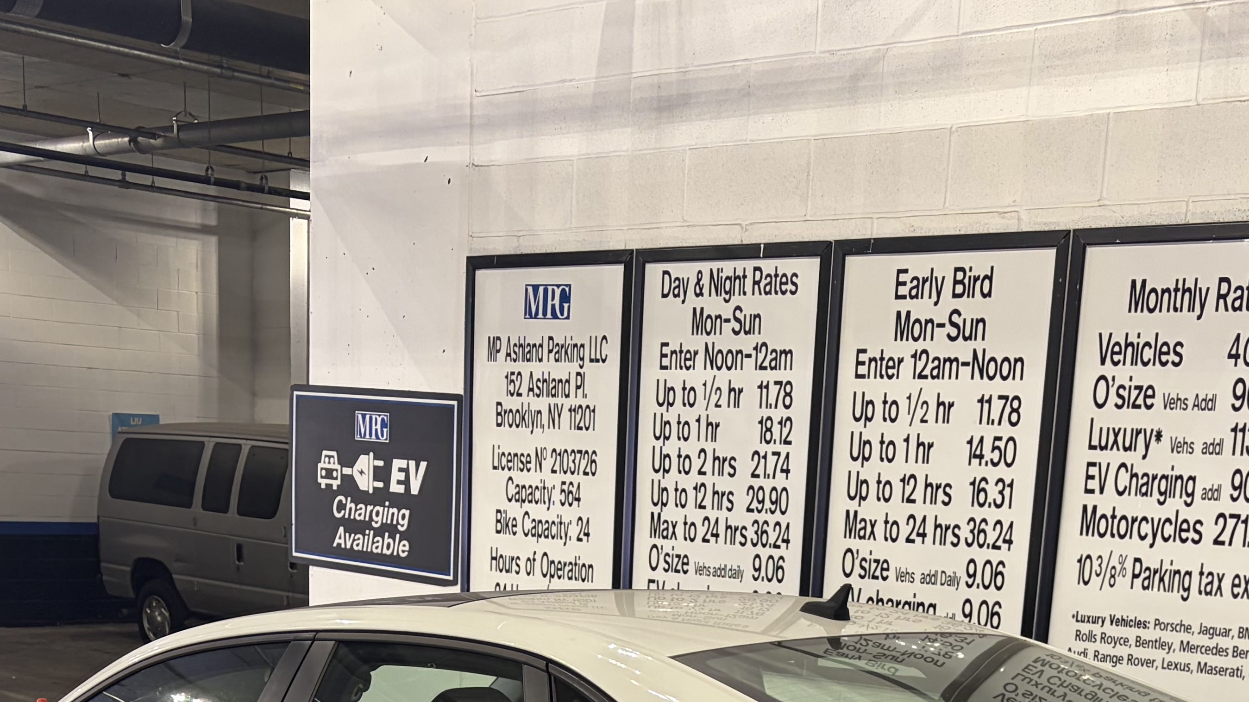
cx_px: 692
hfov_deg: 34.9
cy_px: 964
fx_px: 1987
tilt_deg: -14.7
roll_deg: -2.1
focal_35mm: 60
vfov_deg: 18.4
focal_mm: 5.96
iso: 100
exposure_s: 1/60
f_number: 1.6
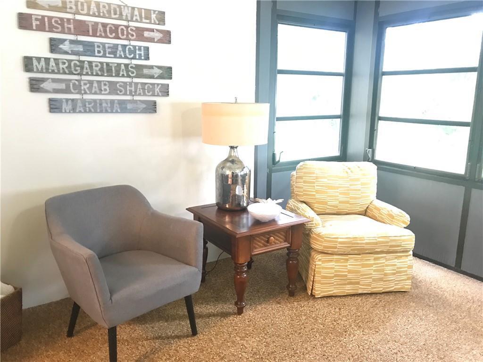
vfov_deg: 49.7
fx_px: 391
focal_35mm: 28
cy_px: 181
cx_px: 242
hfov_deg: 63.4
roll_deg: +0.2
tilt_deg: -11.8
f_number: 1.8
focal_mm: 3.99
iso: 100
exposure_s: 1/9
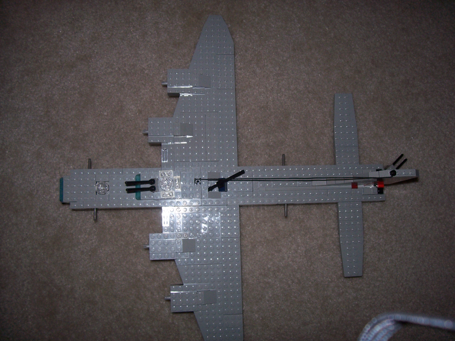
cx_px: 228
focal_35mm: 34
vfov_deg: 41.8
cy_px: 170
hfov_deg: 54.0
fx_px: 447
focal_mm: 5.6
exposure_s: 1/60
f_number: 2.7
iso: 125
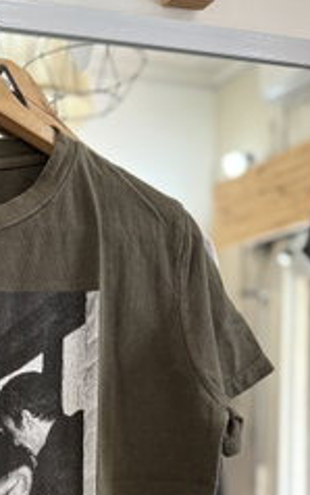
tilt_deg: -5.6
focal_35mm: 57
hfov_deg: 21.2
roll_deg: +1.1
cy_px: 481
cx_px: -62
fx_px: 770
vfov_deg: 33.0
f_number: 1.78
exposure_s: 1/121
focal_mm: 6.76
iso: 200
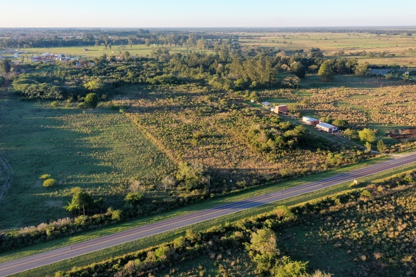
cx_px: 208
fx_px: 323
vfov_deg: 46.4
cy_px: 138
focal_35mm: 28
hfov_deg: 65.5
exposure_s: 1/200
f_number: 4.5
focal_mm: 10.26
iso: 100
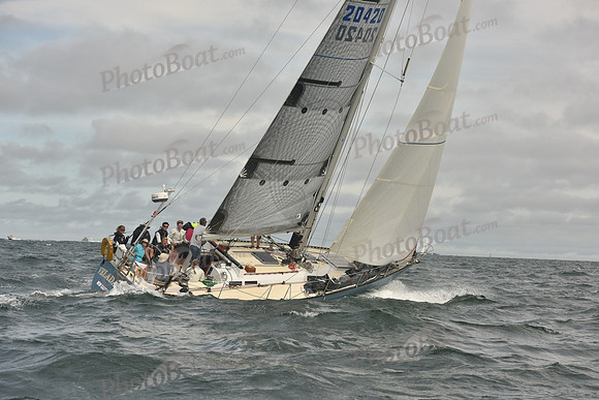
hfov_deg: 23.9
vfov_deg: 16.1
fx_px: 1415
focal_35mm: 85
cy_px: 200
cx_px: 300
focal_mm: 85
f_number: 5.6
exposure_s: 1/1000
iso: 320
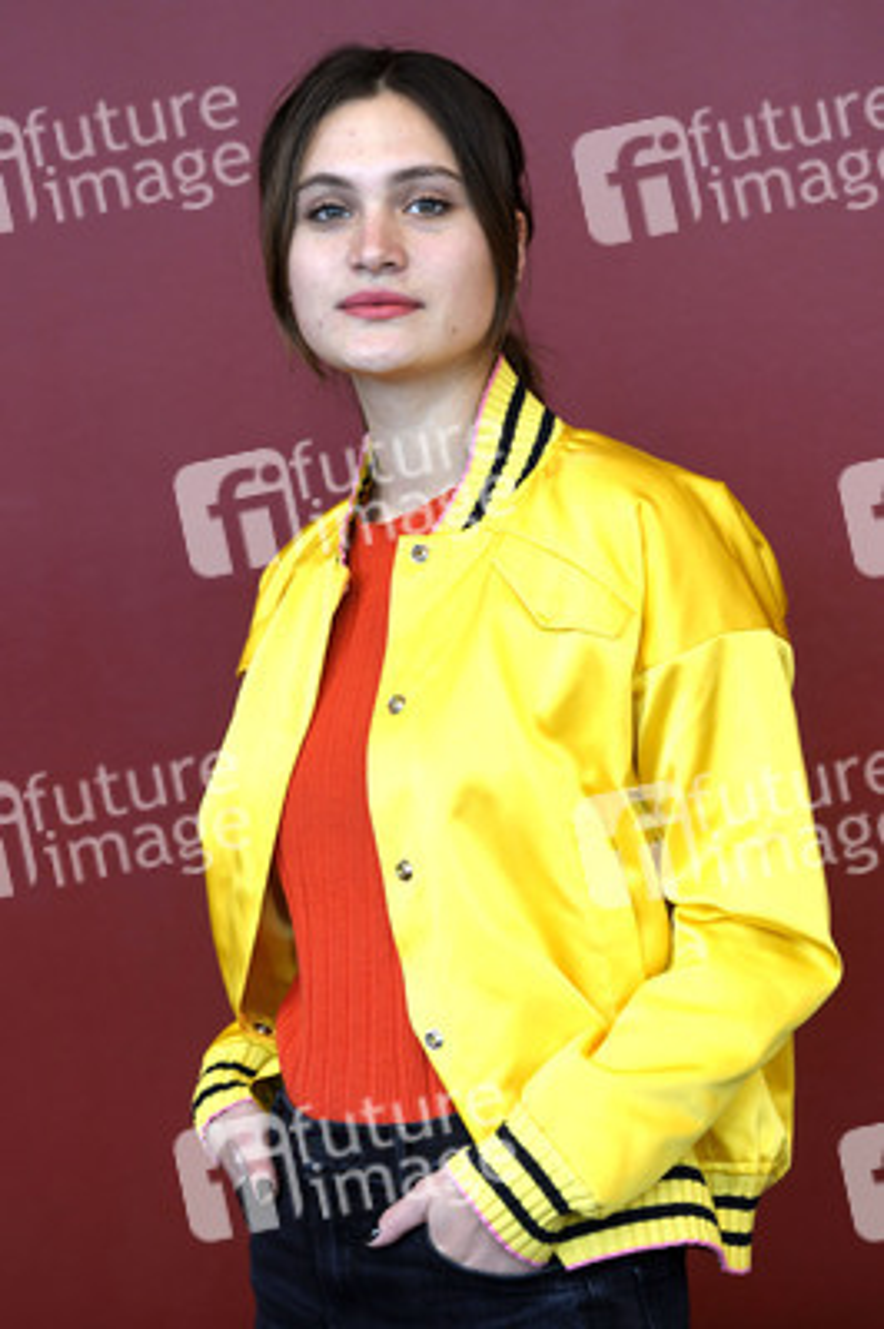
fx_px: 4058
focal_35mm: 110
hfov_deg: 12.4
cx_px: 442
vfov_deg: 18.6
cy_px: 664
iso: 640
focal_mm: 110
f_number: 3.5
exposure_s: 1/200
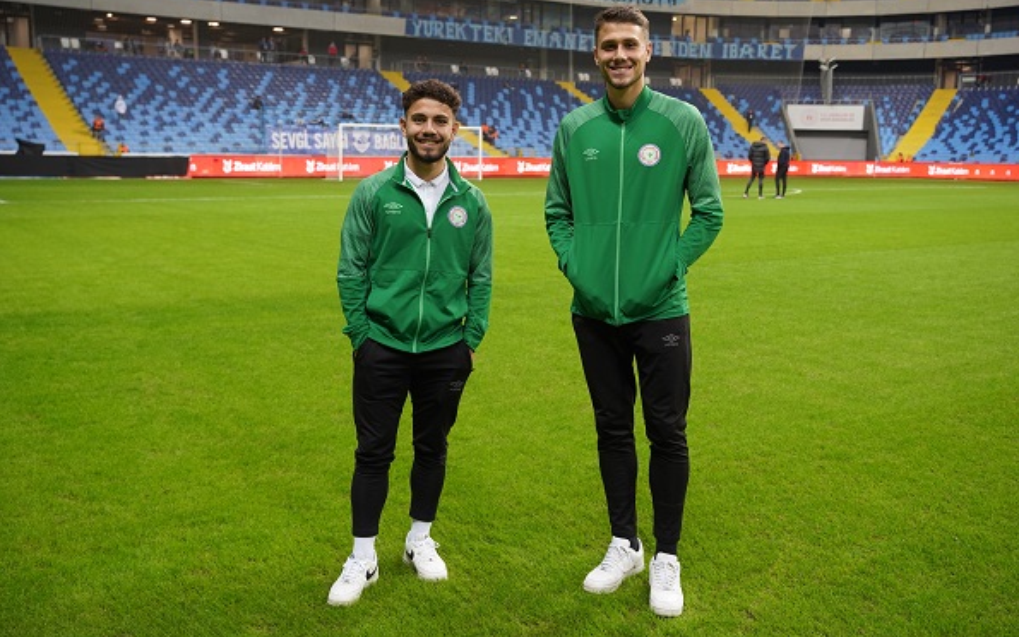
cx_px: 512
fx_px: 1064
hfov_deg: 51.2
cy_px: 298
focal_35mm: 38
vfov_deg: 33.3
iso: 1000
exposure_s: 1/160
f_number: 4
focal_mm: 37.3
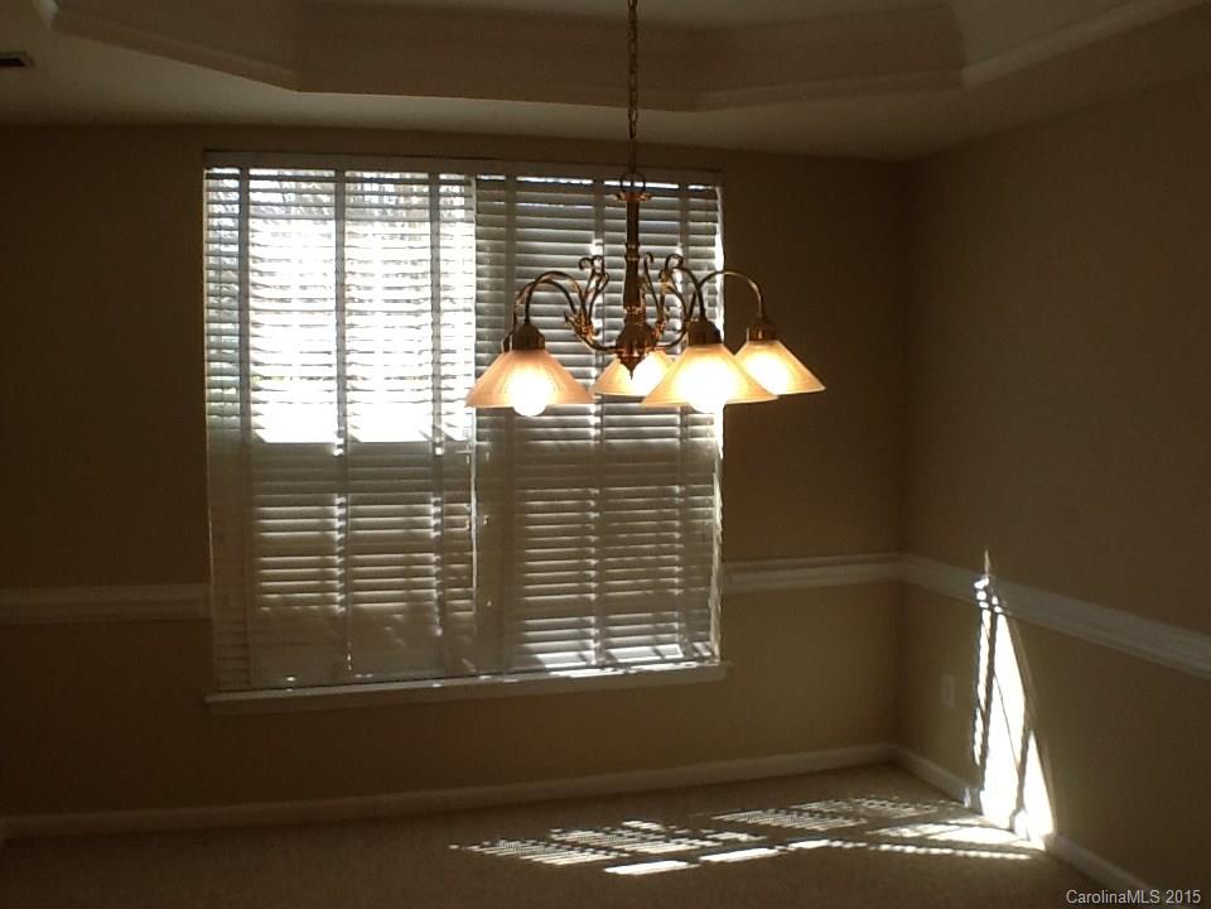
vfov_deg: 32.9
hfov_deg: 42.9
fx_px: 1539
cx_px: 606
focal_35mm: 44
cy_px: 454
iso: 40
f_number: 2.4
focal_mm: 2.03
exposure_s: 1/176
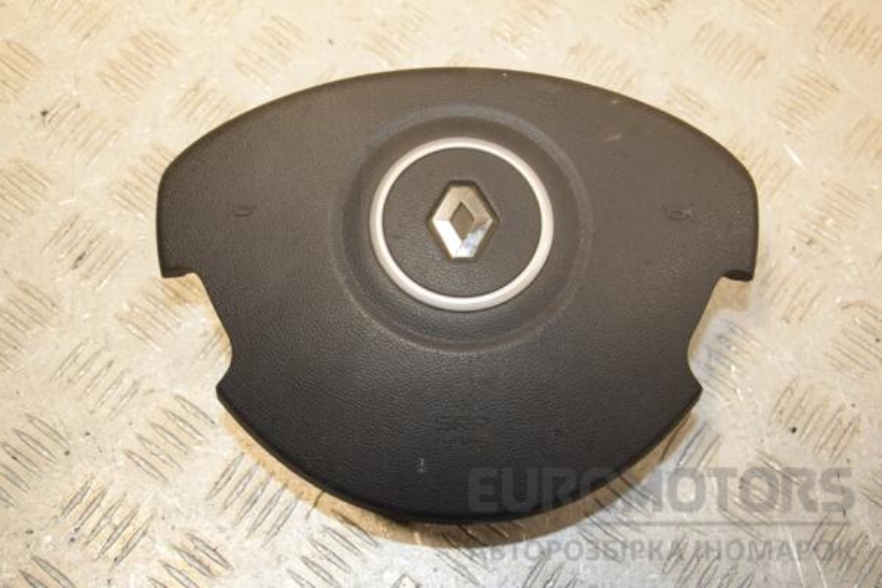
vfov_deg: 26.5
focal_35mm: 51
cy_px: 294
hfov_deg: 38.9
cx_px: 441
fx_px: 1249
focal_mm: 34
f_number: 6.3
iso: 800
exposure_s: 1/200
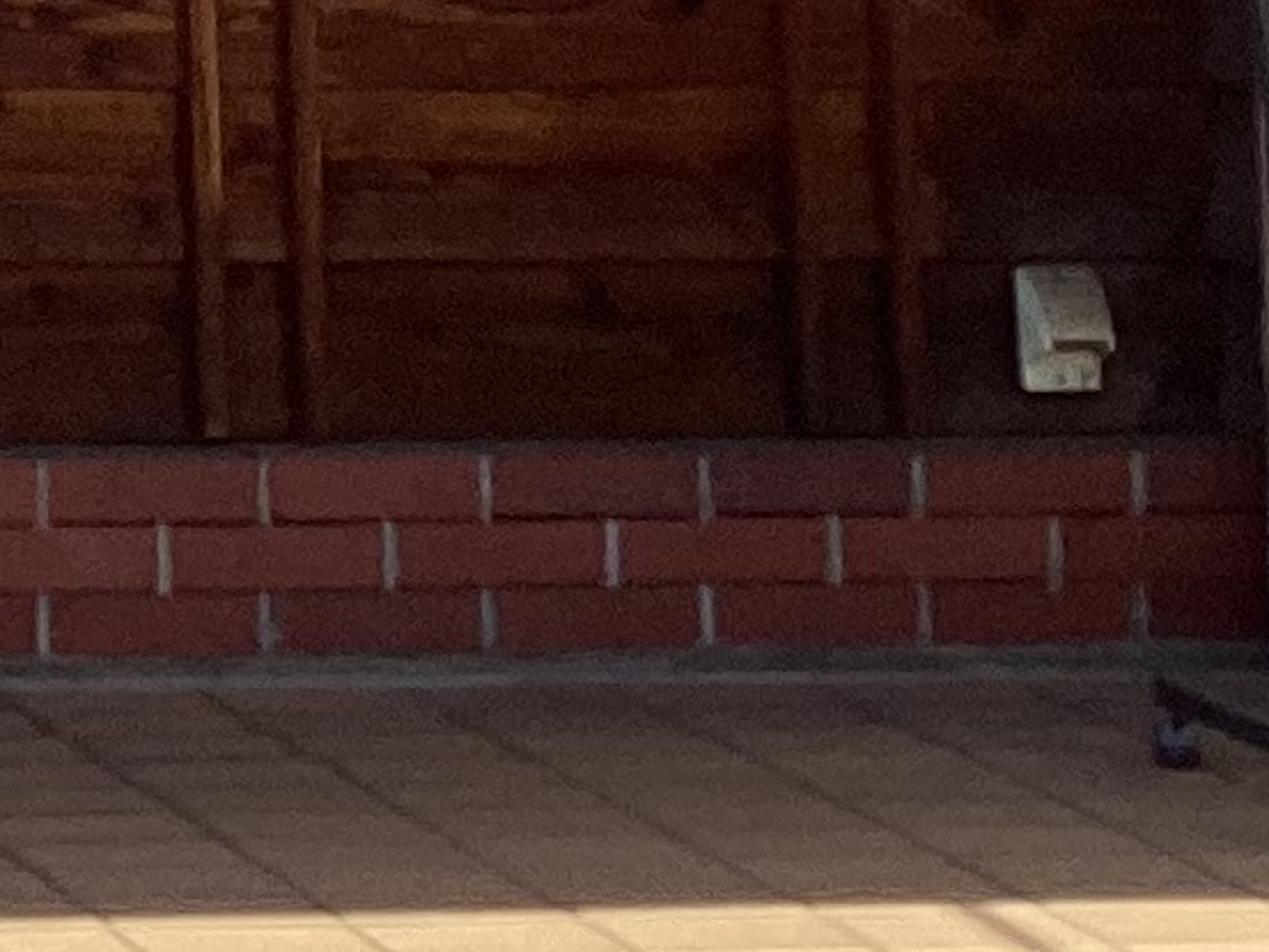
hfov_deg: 9.8
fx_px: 6710
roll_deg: +0.2
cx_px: -1586
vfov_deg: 7.6
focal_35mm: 183
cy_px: -1312
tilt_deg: +5.0
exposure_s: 1/936
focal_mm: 3.3
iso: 25
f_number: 2.4
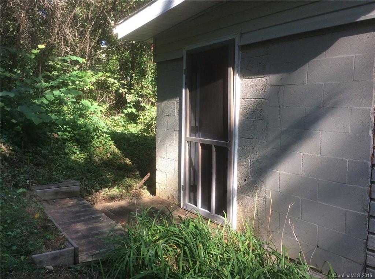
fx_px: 346
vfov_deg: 44.0
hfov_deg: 56.9
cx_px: 188
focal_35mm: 32
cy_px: 140
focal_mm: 3.3
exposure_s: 1/150
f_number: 2.4
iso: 32
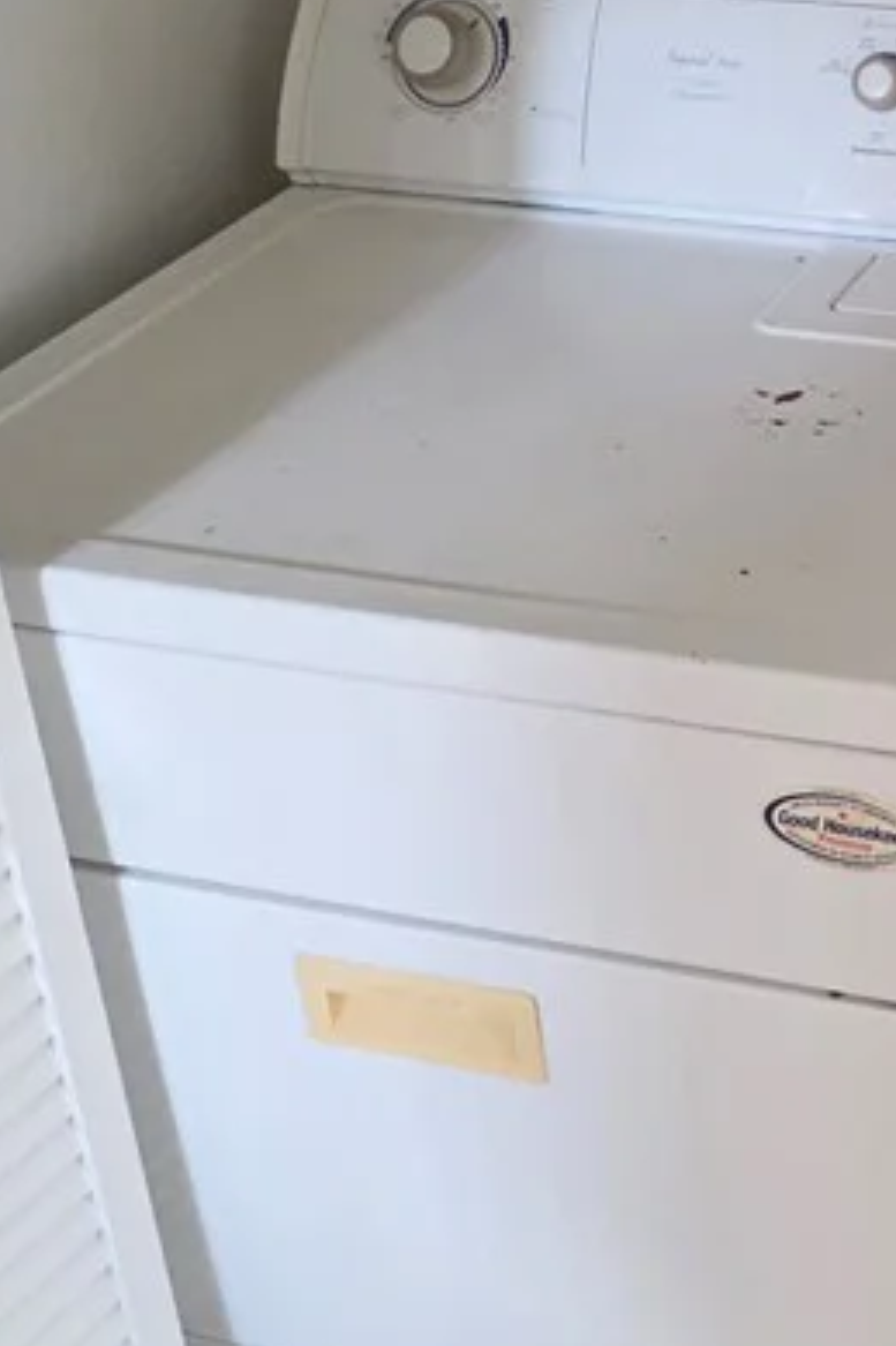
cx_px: 1117
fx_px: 2354
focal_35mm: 63
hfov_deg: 20.0
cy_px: 346
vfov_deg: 31.4
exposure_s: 1/120
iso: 1250
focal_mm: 6.25
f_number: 1.7
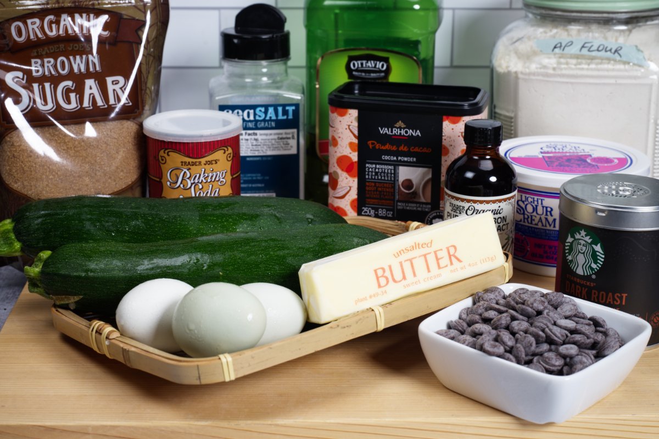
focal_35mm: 64
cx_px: 330
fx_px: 1171
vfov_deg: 21.2
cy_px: 220
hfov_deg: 31.4
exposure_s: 1/20
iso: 100
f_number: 11
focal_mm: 64
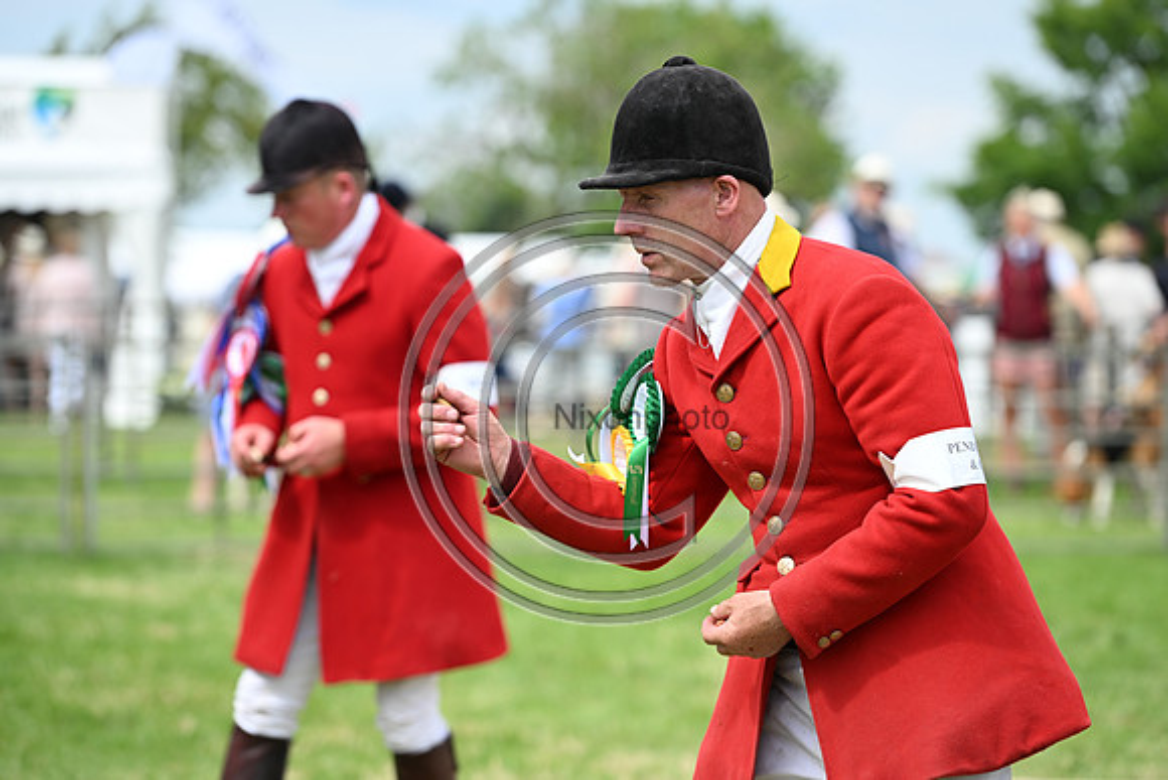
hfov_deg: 12.4
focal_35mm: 165
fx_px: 5354
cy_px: 390
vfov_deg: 8.3
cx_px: 584
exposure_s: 1/1000
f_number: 4
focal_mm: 165
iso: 180
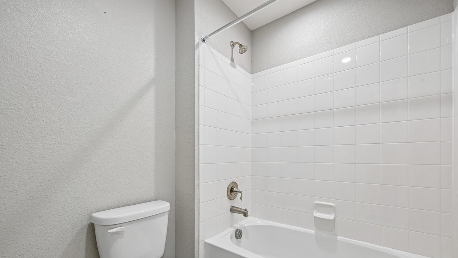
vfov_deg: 69.9
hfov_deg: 103.0
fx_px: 182
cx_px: 230
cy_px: 154
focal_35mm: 15
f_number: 10
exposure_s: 1/15
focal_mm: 14
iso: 360
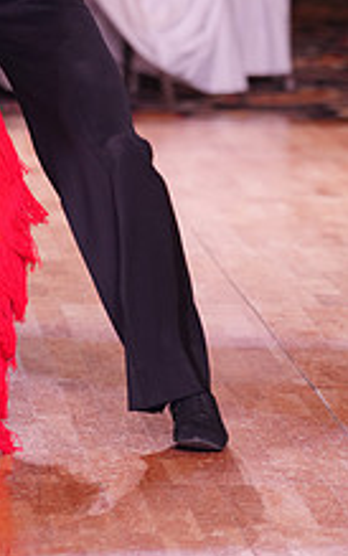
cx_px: -141
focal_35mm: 302
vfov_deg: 6.9
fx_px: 4580
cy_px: -124
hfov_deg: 4.3
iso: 1000
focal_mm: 112
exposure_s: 1/250
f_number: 2.8
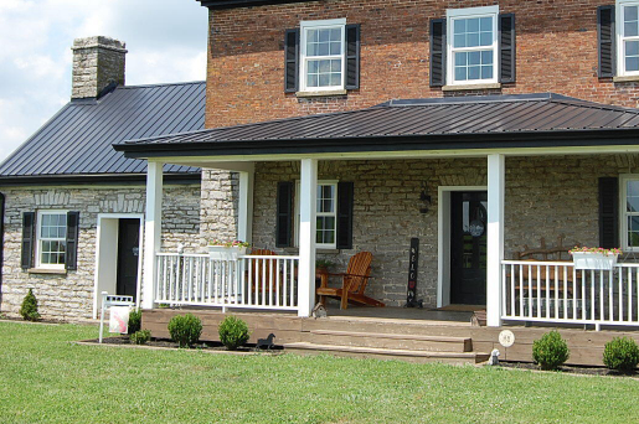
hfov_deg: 35.0
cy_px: 117
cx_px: 386
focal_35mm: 57
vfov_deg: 23.5
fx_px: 1010
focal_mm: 26
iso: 200
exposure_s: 1/320
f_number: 9
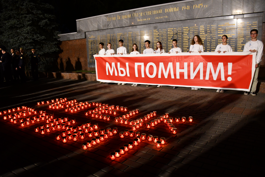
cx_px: 132
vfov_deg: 47.9
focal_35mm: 27
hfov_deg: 67.4
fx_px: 199
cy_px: 88
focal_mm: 18
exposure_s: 1/80
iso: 3200
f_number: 3.5
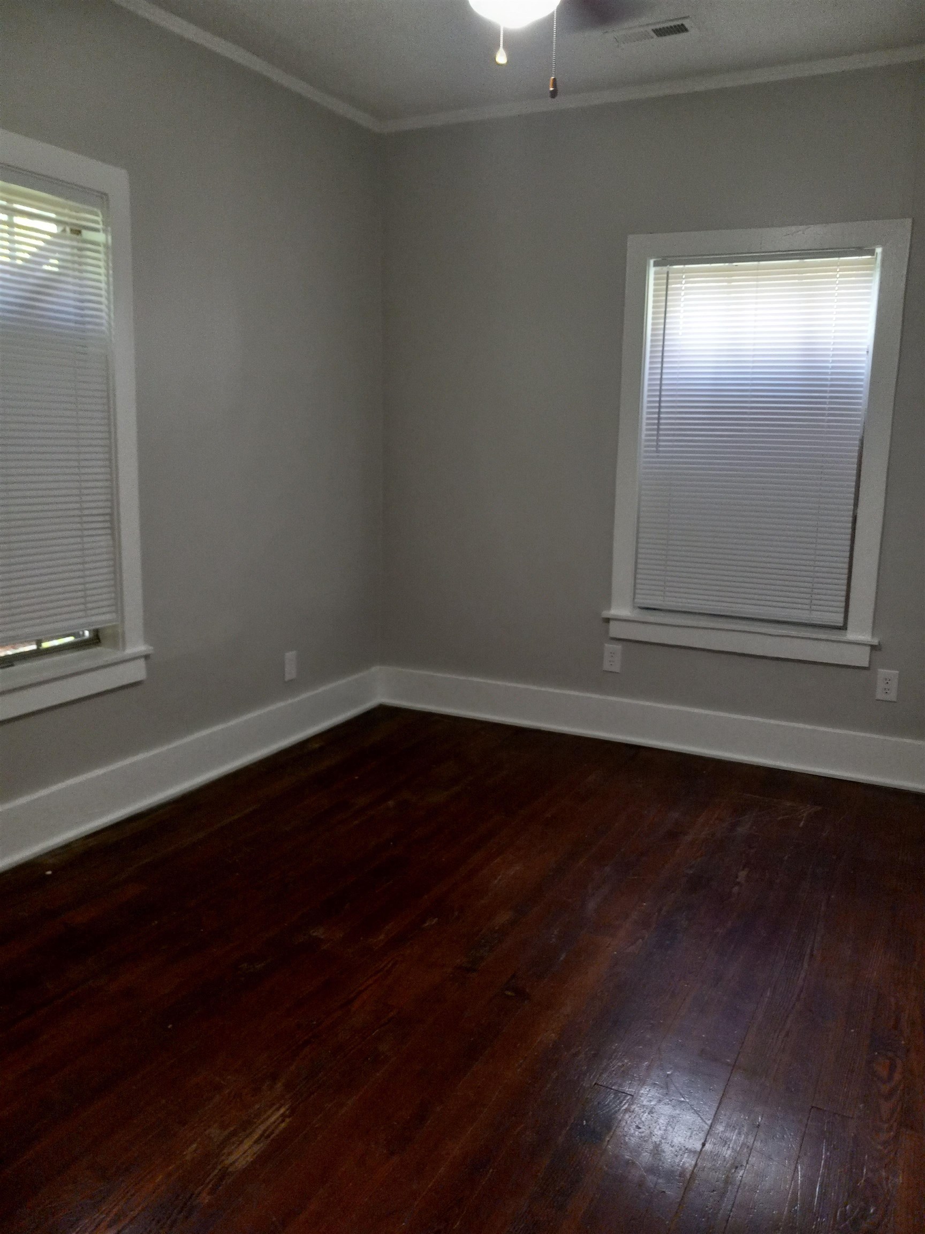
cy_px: 617
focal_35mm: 27
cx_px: 462
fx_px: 962
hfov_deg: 51.4
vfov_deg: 65.3
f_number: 1.8
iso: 250
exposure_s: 1/40
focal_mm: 3.94
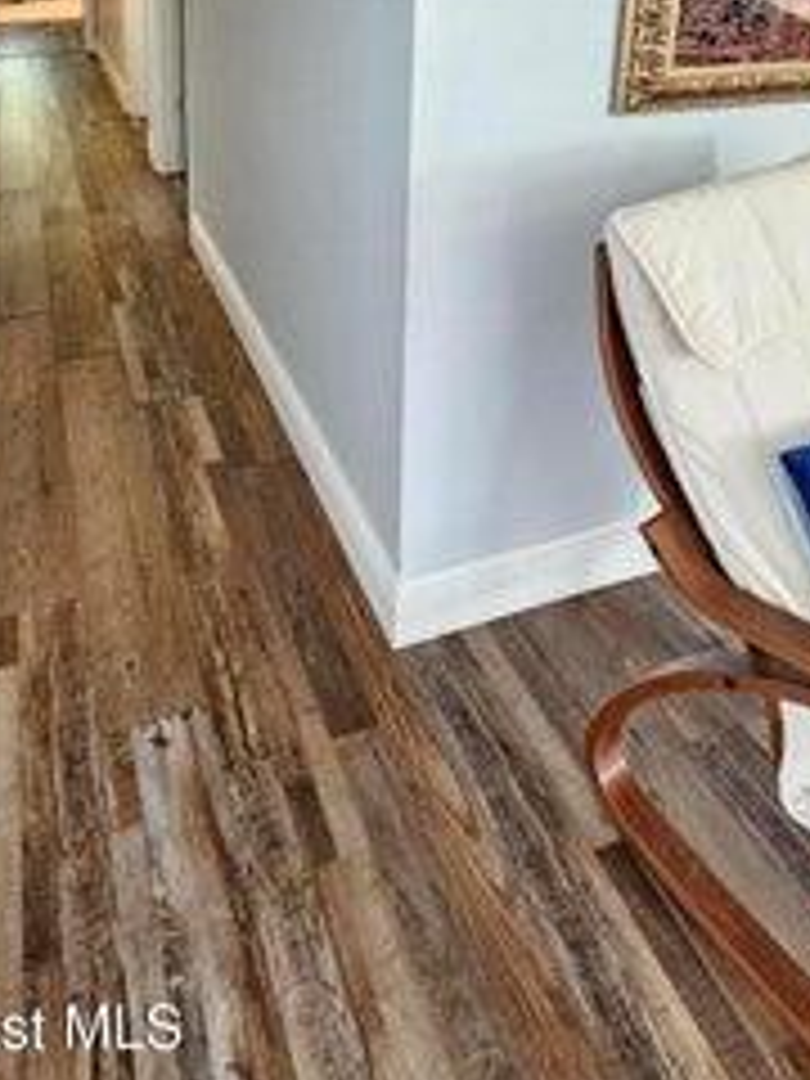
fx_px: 811
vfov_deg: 55.1
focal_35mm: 26
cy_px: 45
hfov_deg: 52.6
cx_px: 315
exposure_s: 1/40
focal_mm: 2.2
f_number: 2.2
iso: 320
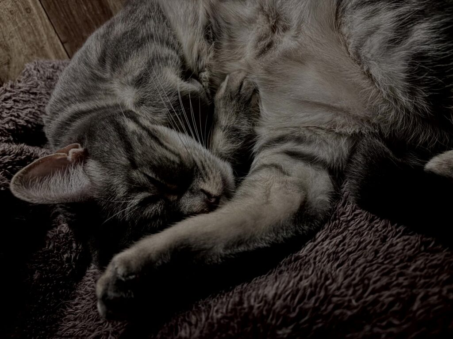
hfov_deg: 67.3
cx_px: 226
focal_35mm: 26
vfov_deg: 53.1
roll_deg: +18.2
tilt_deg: -35.3
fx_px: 340
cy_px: 170
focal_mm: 5.96
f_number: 1.6
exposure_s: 1/9
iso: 640
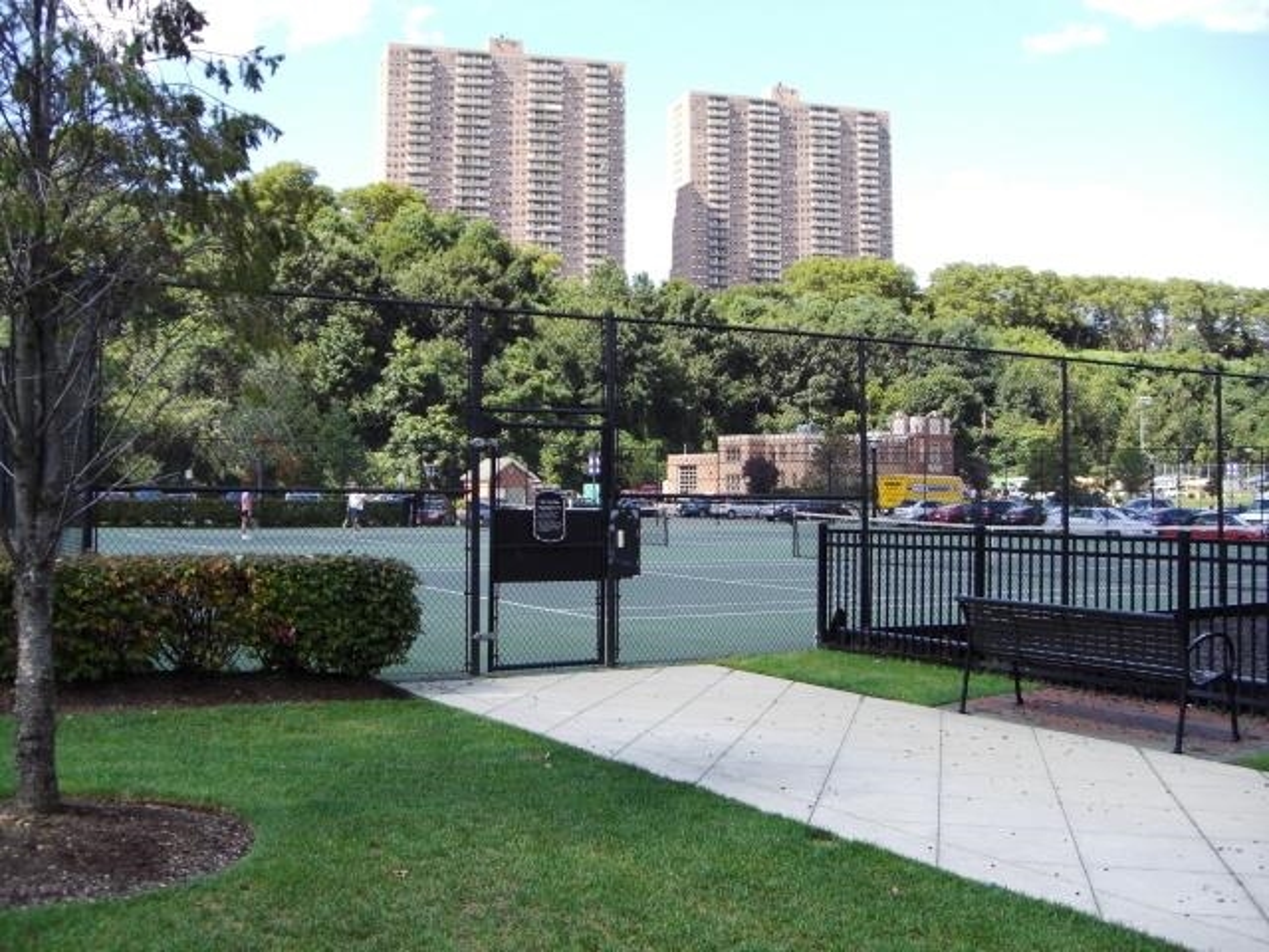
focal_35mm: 38
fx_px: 1393
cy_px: 476
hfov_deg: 49.0
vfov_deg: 37.7
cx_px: 634
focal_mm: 6.2
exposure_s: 1/320
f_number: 2.7
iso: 64
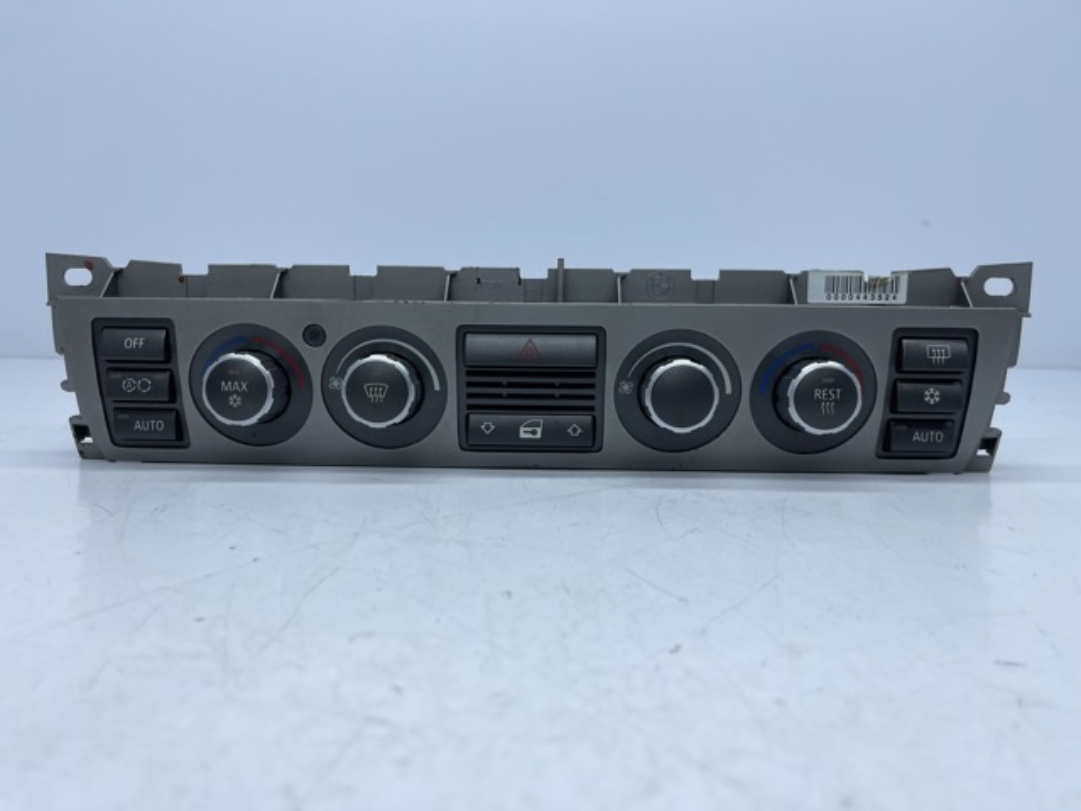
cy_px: 406
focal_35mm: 25
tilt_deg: -13.4
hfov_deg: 69.4
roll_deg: -0.9
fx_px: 781
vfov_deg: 54.9
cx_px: 540
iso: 32
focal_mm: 5.1
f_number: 1.6
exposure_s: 1/611
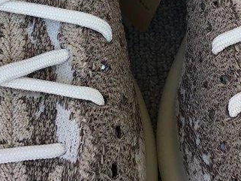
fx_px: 606
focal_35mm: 87
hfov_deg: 22.5
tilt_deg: -55.6
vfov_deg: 16.3
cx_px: 130
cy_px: -39
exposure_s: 1/335
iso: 25
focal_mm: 3.3
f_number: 2.4
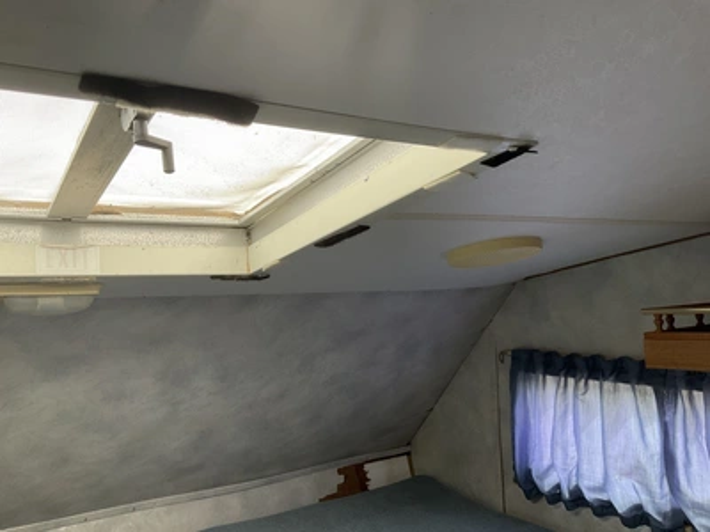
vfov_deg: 48.2
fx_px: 595
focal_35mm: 29
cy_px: 266
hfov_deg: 61.7
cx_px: 355
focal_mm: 3
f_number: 1.8
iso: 32
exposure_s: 1/122
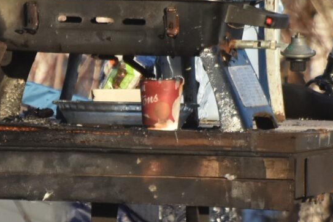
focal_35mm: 2120
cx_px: 56
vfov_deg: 0.6
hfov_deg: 1.0
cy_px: 107
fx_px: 19608
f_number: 8
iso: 500
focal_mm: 300
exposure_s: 1/833
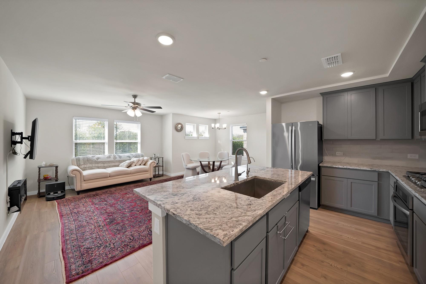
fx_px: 142
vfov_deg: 90.1
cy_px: 142
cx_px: 213
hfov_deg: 112.6
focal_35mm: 12
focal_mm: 12
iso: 640
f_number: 9
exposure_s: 1/6
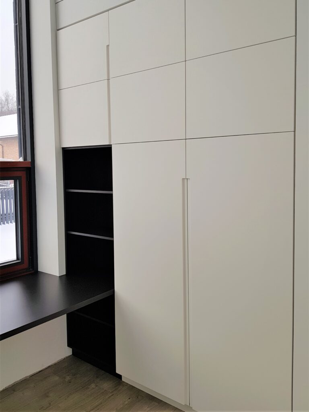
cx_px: 154
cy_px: 206
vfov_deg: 67.3
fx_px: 309
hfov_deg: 53.1
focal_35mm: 26
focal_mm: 4.2
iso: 40
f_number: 1.7
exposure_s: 1/135
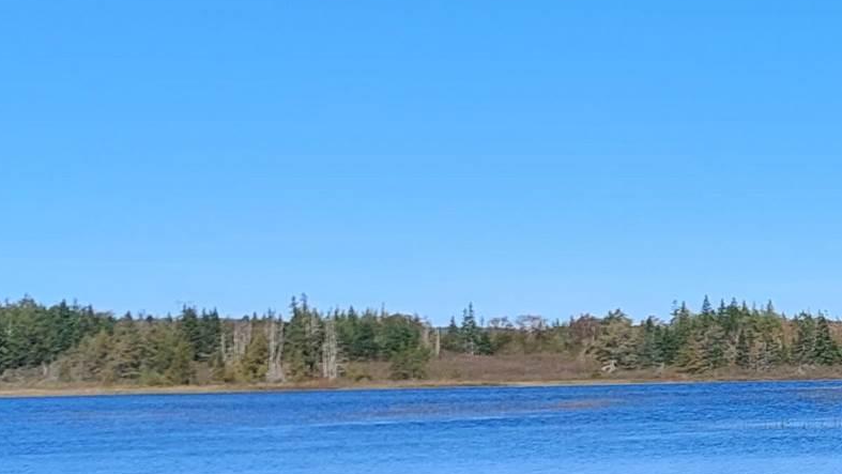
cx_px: 1038
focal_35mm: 102
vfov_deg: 11.8
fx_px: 2278
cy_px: 361
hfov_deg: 19.6
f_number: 1.8
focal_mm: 5.23
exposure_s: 1/1021
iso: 25
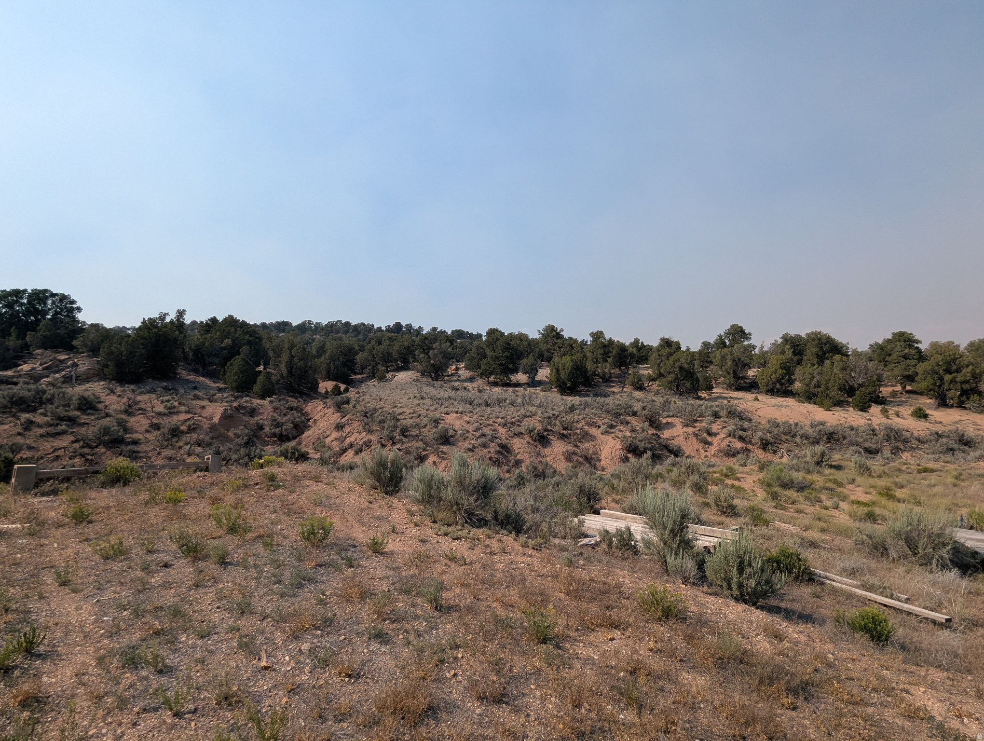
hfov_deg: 94.4
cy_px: 370
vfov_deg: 78.2
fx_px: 455
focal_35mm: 16
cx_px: 492
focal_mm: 2.35
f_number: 2.2
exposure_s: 1/2212
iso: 53
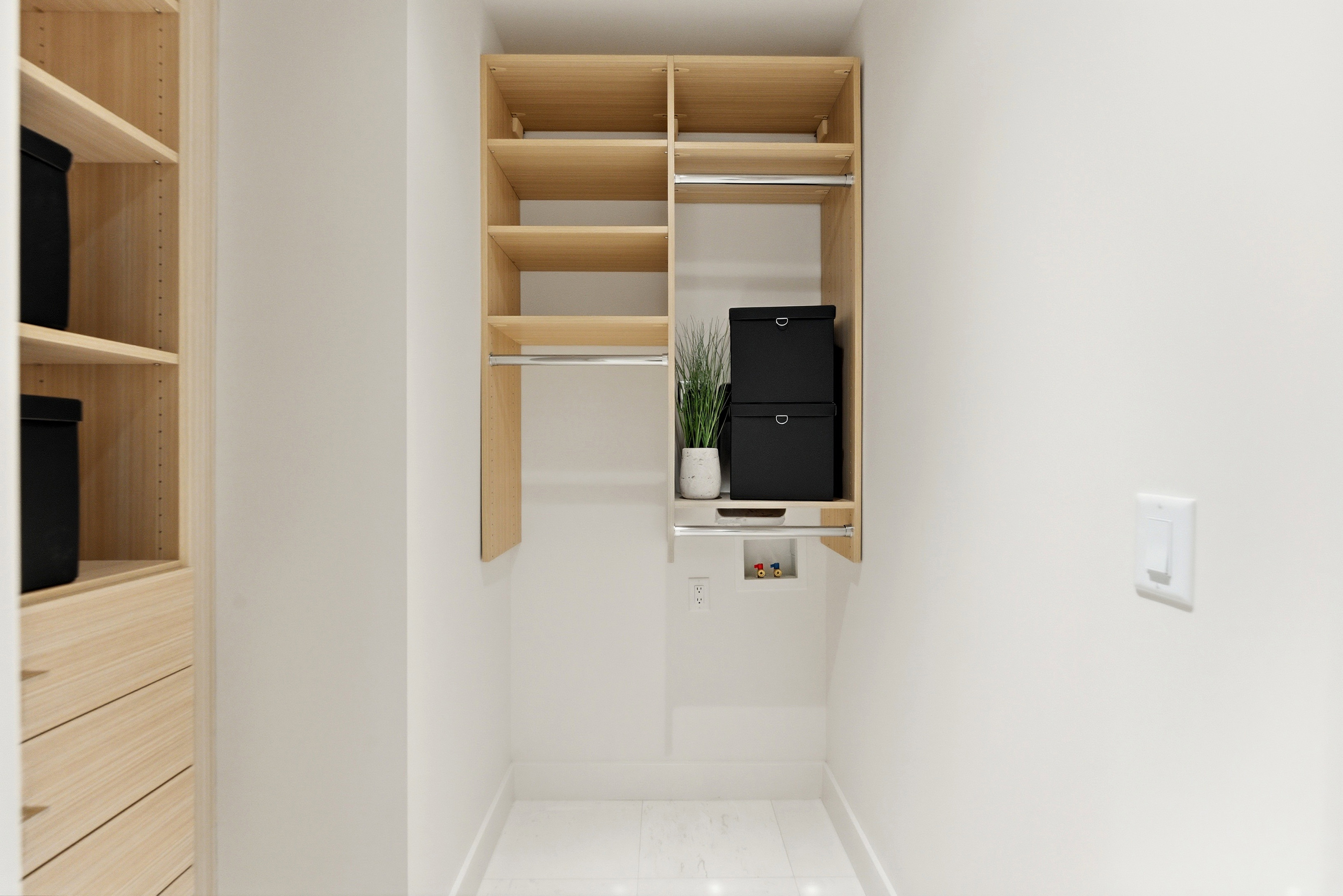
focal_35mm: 14
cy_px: 448
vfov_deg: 81.2
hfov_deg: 104.3
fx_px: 522
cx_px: 672
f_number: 8
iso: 1250
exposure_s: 1/500
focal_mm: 14
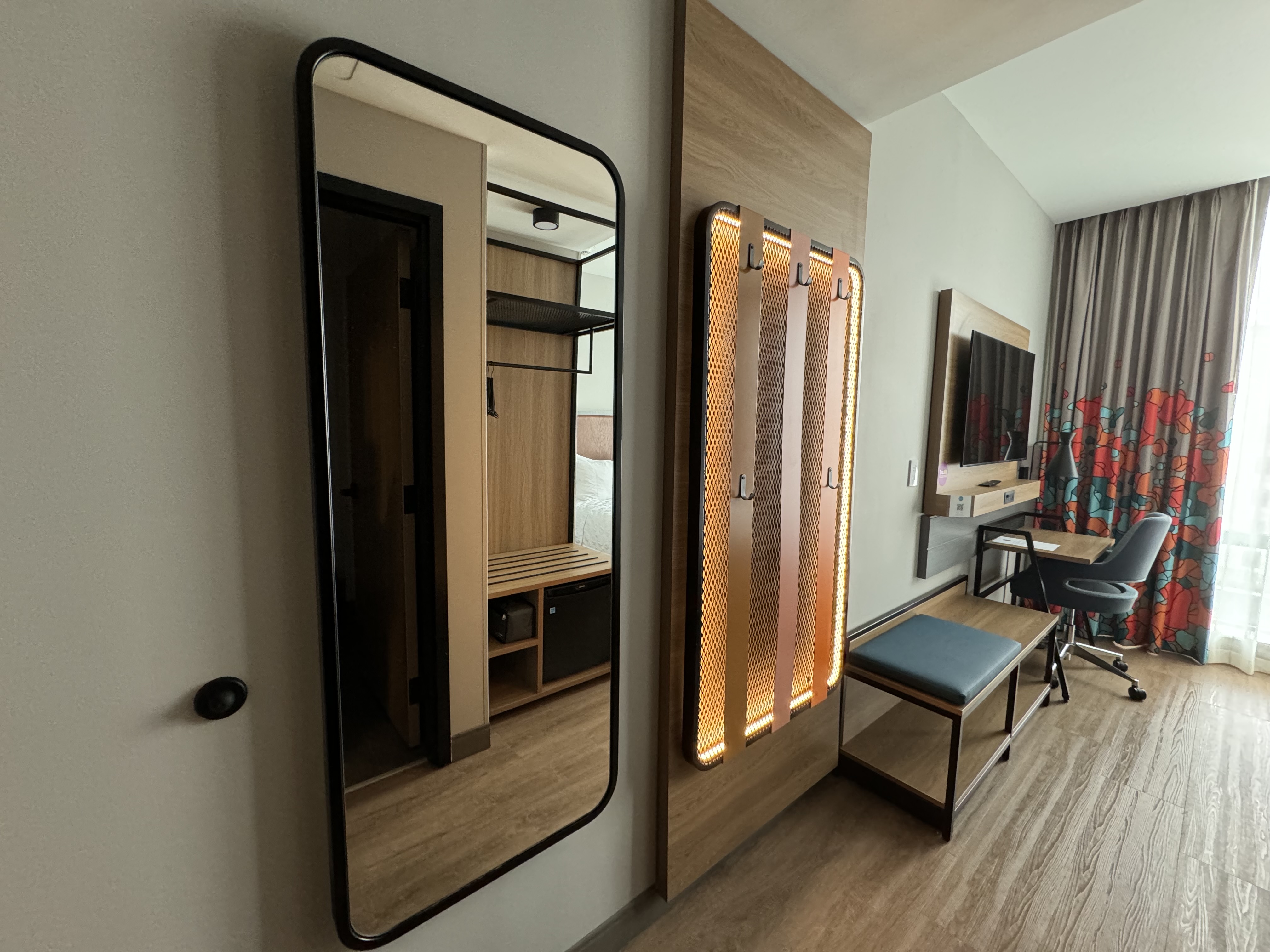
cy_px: 476
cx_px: 635
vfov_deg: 85.7
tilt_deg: -5.9
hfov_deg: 102.1
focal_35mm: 14
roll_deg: -1.5
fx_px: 514
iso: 500
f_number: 2.2
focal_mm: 2.22
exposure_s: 1/60
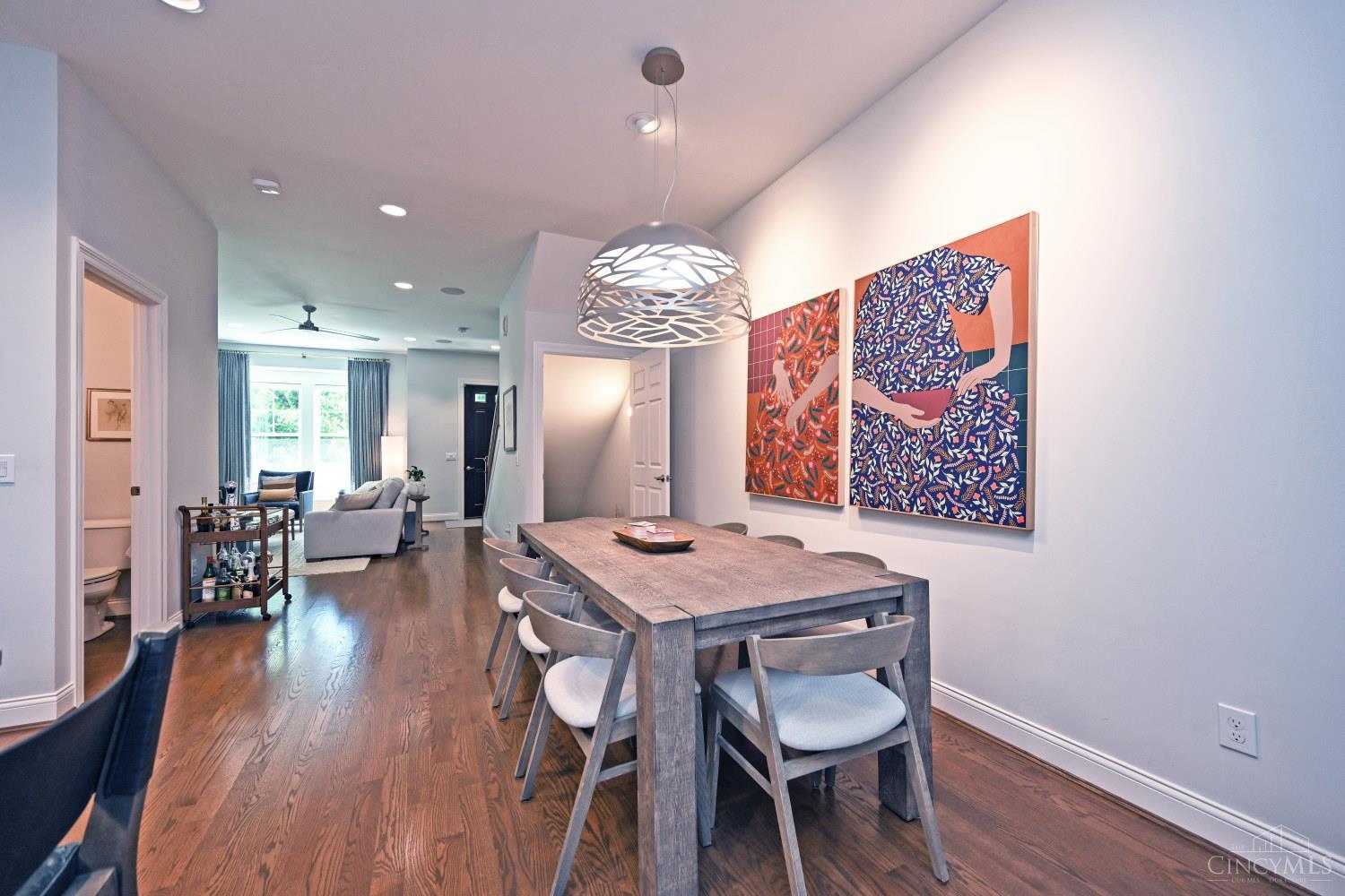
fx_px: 523
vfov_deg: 81.2
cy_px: 448
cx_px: 672
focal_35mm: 14
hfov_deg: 104.3
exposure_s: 1/60
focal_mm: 14
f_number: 4
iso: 360
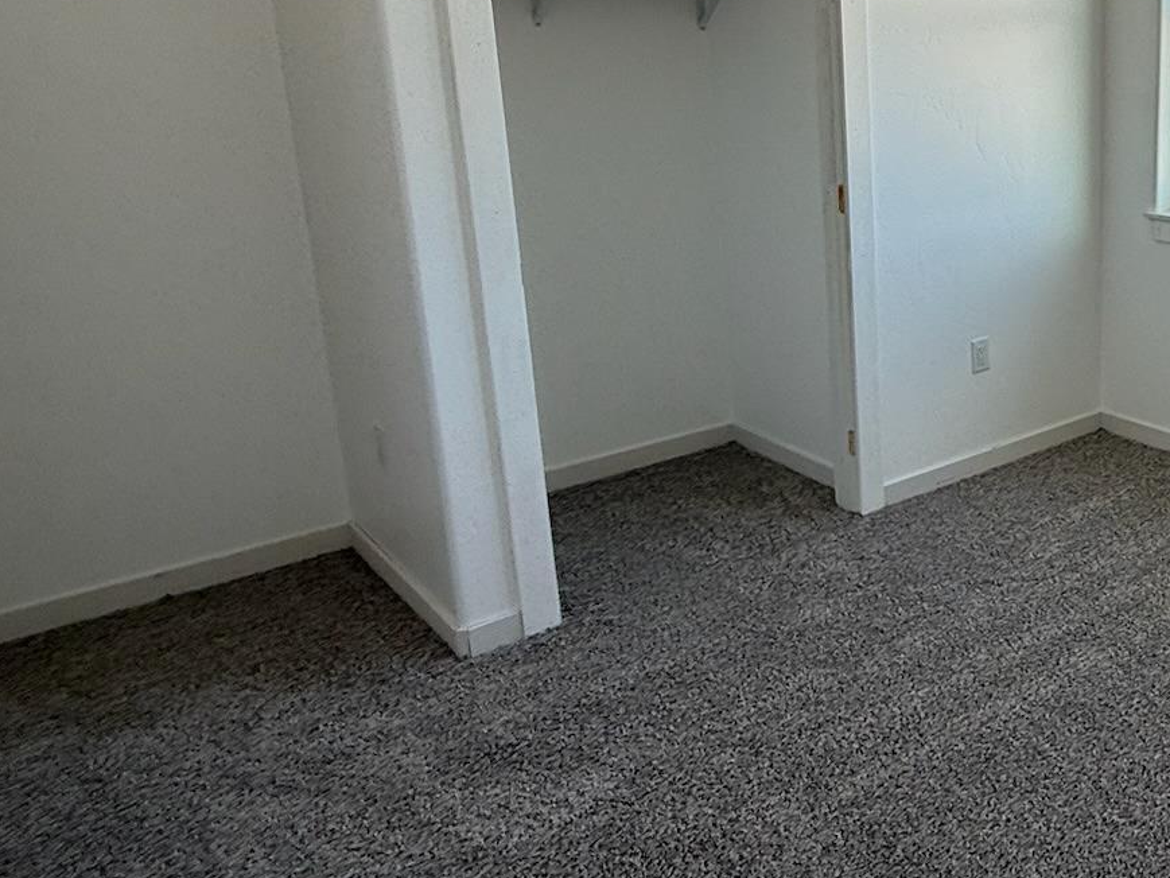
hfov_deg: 46.7
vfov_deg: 42.5
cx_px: 1159
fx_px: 1116
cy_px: 303
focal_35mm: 33
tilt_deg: -12.1
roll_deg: -1.2
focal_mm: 2.22
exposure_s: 1/266
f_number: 2.2
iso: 64
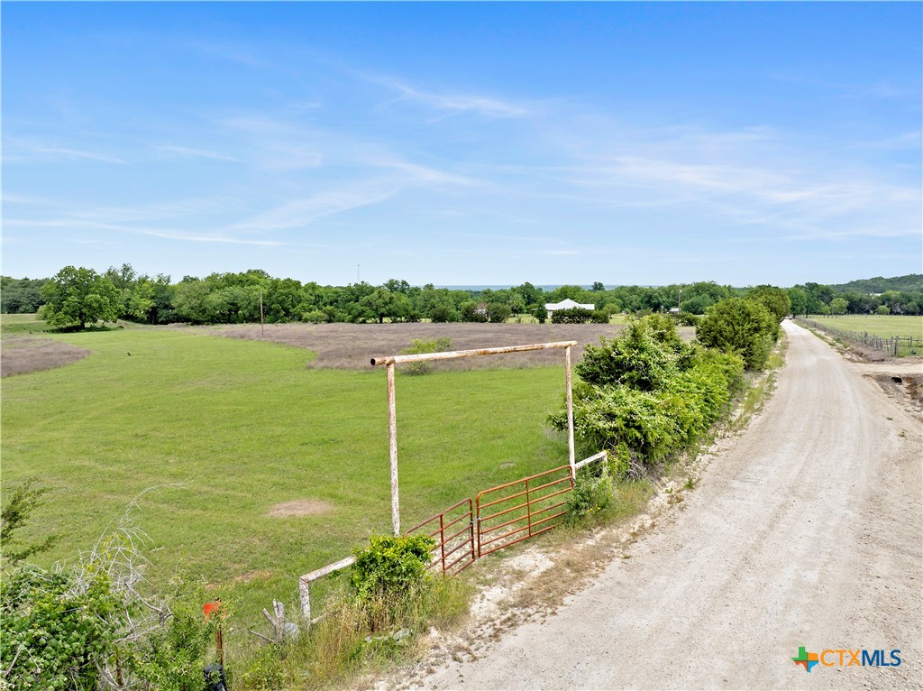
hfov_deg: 71.6
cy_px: 346
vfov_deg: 56.7
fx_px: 639
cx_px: 462
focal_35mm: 24
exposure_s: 1/1600
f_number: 2.8
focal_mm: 12.29
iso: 100
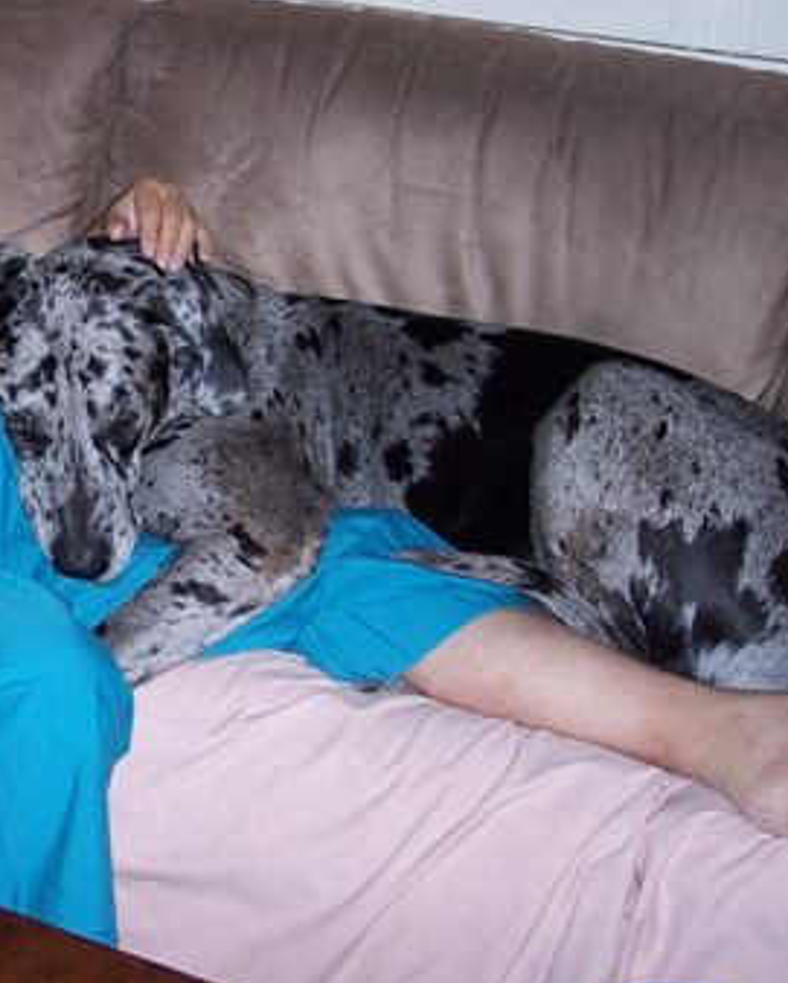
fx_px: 2096
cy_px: 393
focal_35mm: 72
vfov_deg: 26.3
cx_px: -76
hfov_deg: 20.3
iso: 100
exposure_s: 1/60
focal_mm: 8
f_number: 2.8
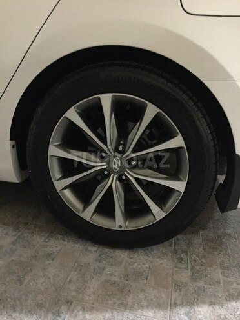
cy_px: 160
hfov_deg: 48.2
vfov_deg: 61.7
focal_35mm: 29
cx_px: 120
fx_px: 268
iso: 400
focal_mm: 4.15
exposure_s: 1/4
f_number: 2.2
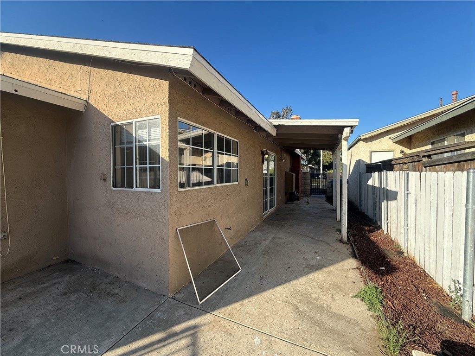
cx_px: 238
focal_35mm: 14
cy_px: 178
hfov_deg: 102.1
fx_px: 192
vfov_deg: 85.7
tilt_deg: -0.2
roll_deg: -0.2
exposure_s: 1/942
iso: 64
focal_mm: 2.22
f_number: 2.2
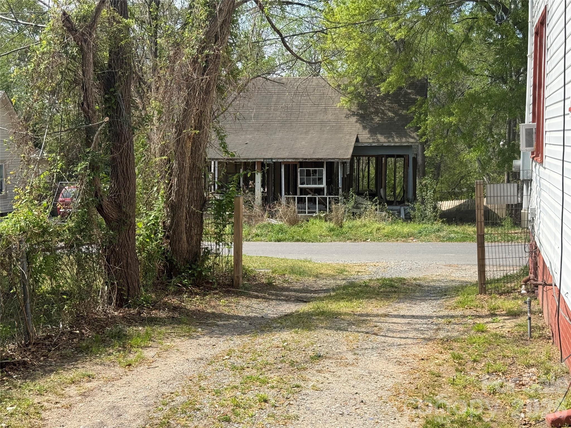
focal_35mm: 48
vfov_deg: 30.3
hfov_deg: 39.7
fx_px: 792
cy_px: 214
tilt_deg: -3.4
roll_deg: -1.1
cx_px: 286
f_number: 1.78
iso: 100
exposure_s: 1/3534
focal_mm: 6.76
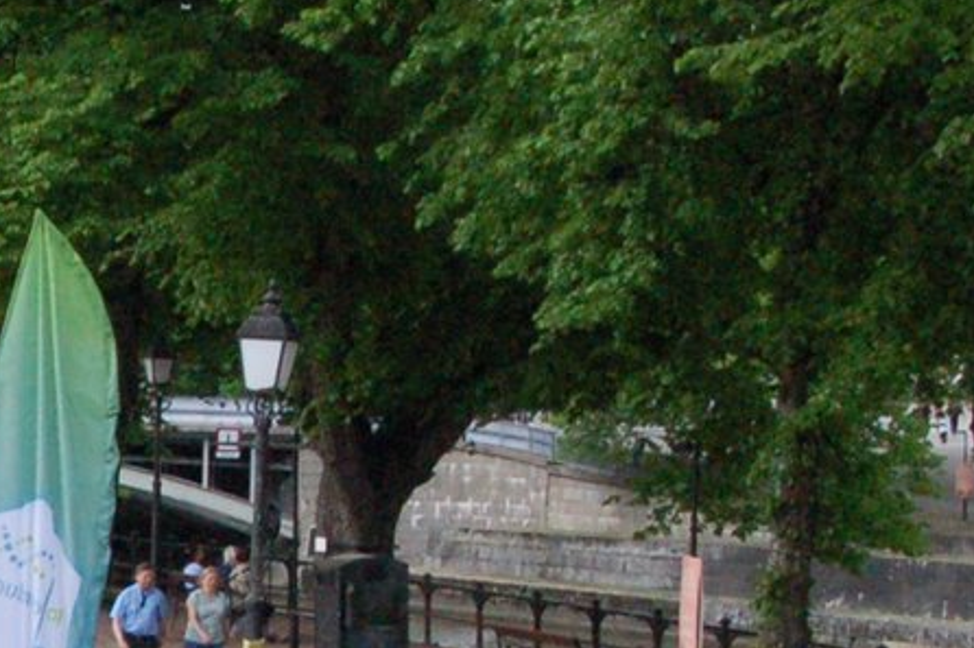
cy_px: 707
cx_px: -293
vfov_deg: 9.2
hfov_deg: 13.4
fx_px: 4003
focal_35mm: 148
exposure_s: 1/125
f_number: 13
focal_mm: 22
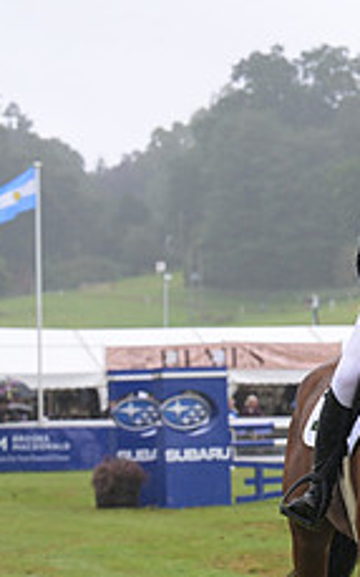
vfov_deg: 9.3
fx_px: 3534
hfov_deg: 5.7
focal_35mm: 225
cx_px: 632
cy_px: 457
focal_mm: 87
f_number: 5.6
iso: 900
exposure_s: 1/800
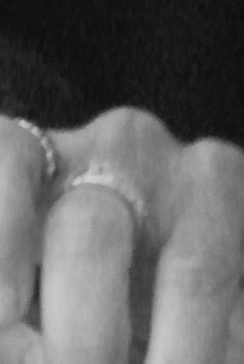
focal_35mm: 1840
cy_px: -357
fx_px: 18627
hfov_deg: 0.8
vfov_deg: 1.1
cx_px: -358
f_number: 5.6
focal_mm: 110
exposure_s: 1/500
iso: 6400
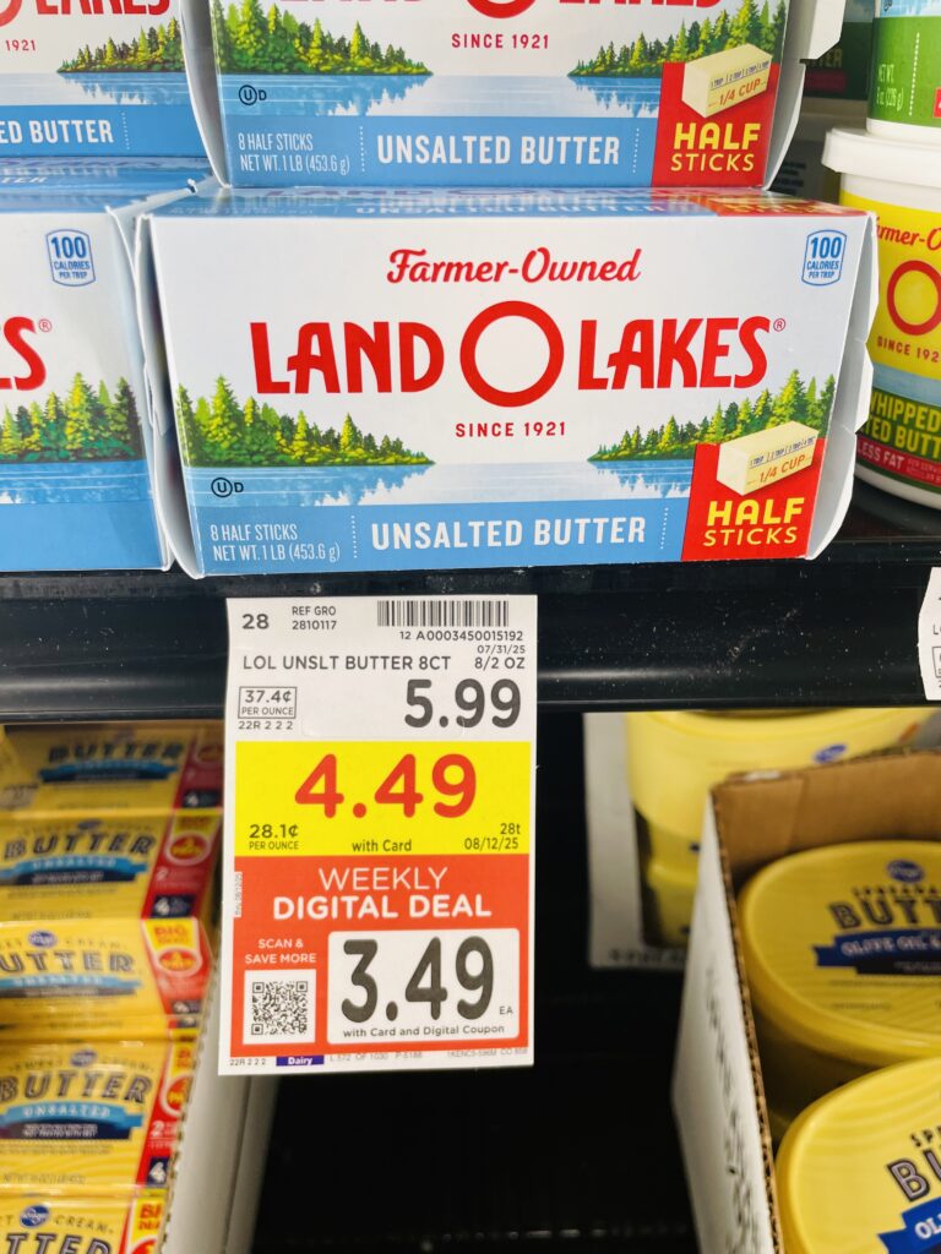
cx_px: 470
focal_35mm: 26
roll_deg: +0.5
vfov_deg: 67.3
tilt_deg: -31.0
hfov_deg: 53.1
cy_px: 627
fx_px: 942
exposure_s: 1/131
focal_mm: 4.2
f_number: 1.6
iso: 50
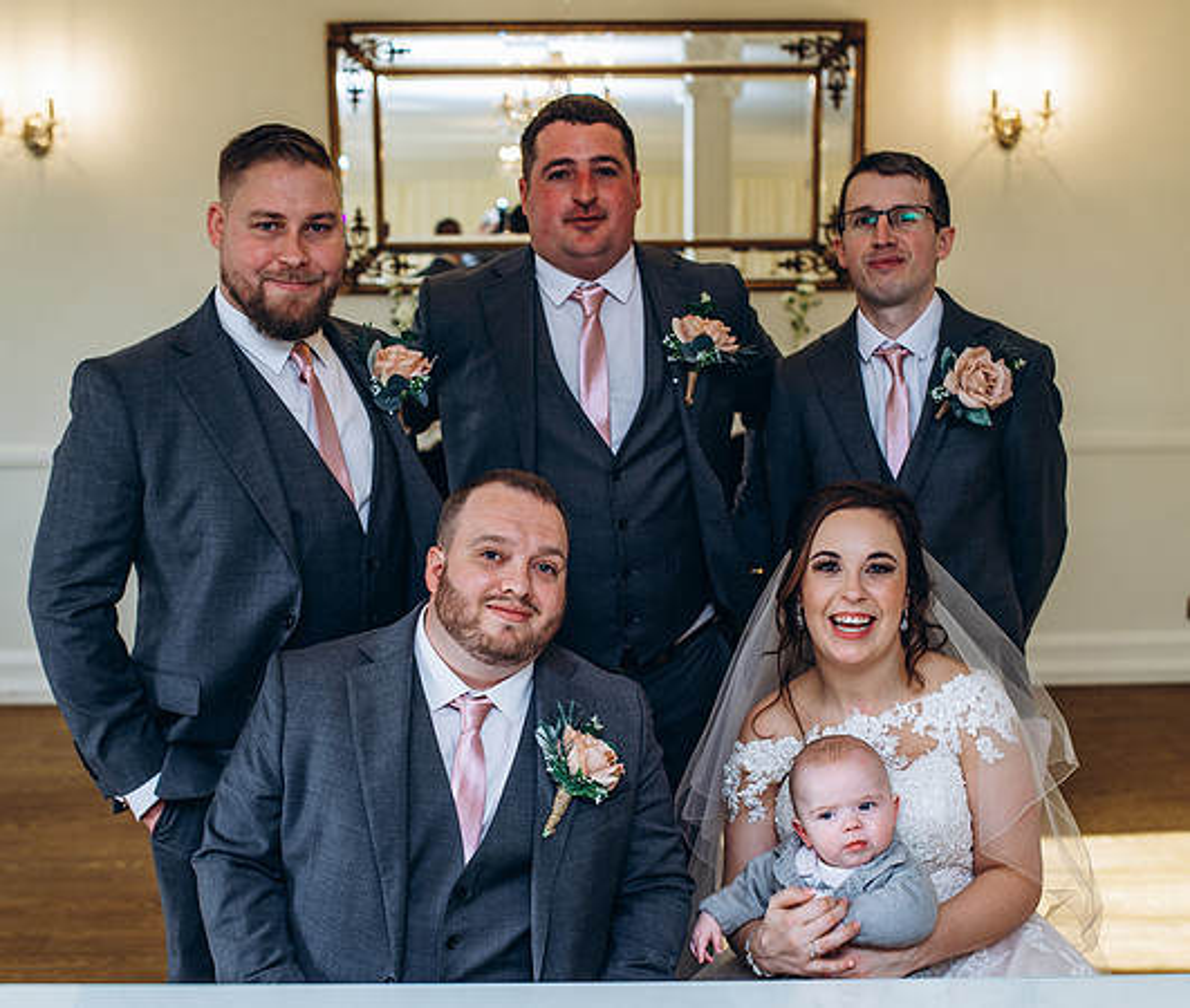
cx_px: 552
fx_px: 1692
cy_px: 579
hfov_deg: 38.7
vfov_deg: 33.1
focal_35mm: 47
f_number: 3.5
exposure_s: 1/100
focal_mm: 35
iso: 125
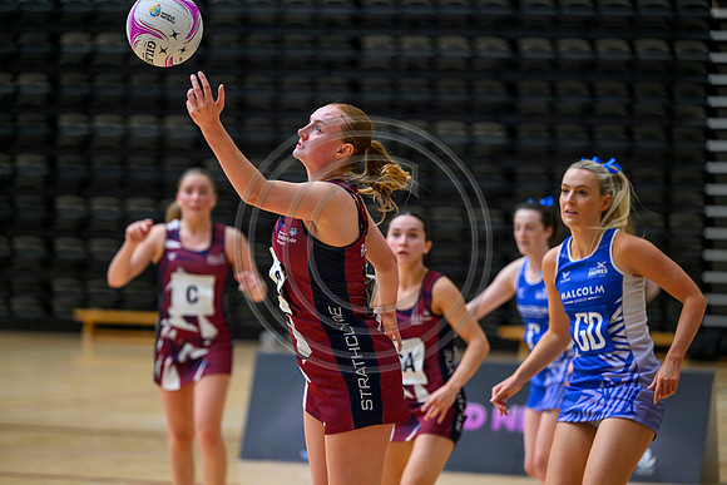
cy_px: 242
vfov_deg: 8.6
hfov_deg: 12.8
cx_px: 364
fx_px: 3232
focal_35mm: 160
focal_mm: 160
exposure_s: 1/1250
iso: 3200
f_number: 3.2
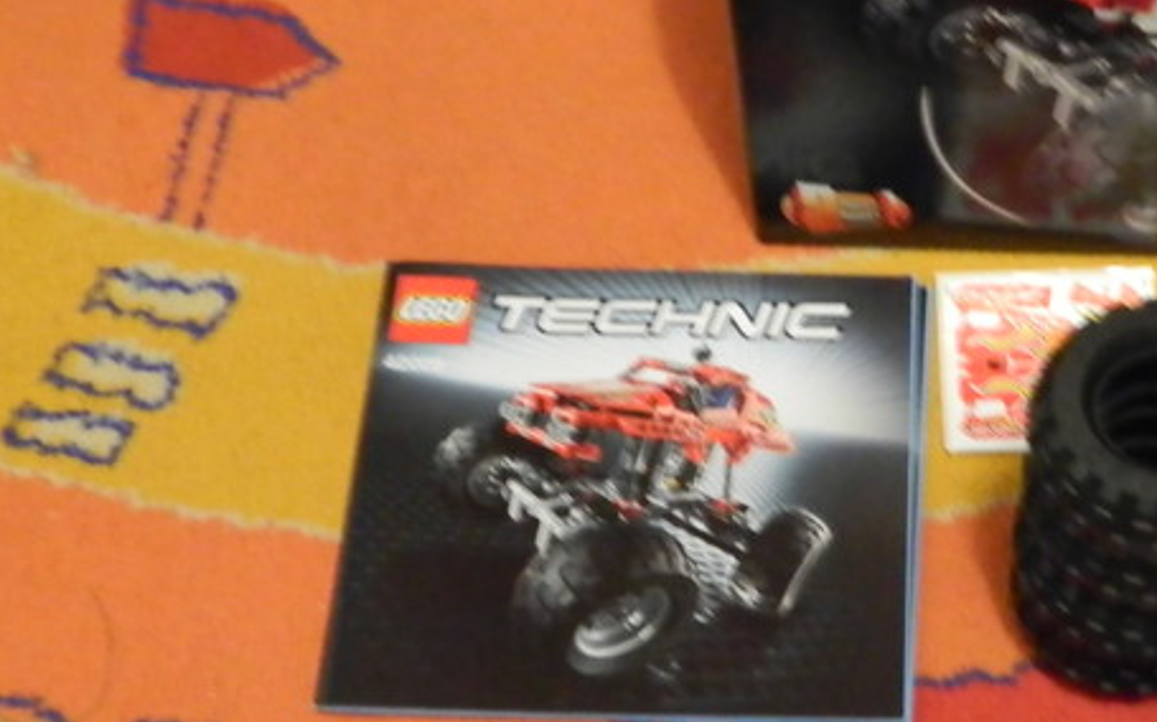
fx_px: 2049
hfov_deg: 30.7
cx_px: 933
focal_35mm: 65
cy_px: 446
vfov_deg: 20.0
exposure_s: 1/4
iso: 200
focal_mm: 5.6
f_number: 3.2
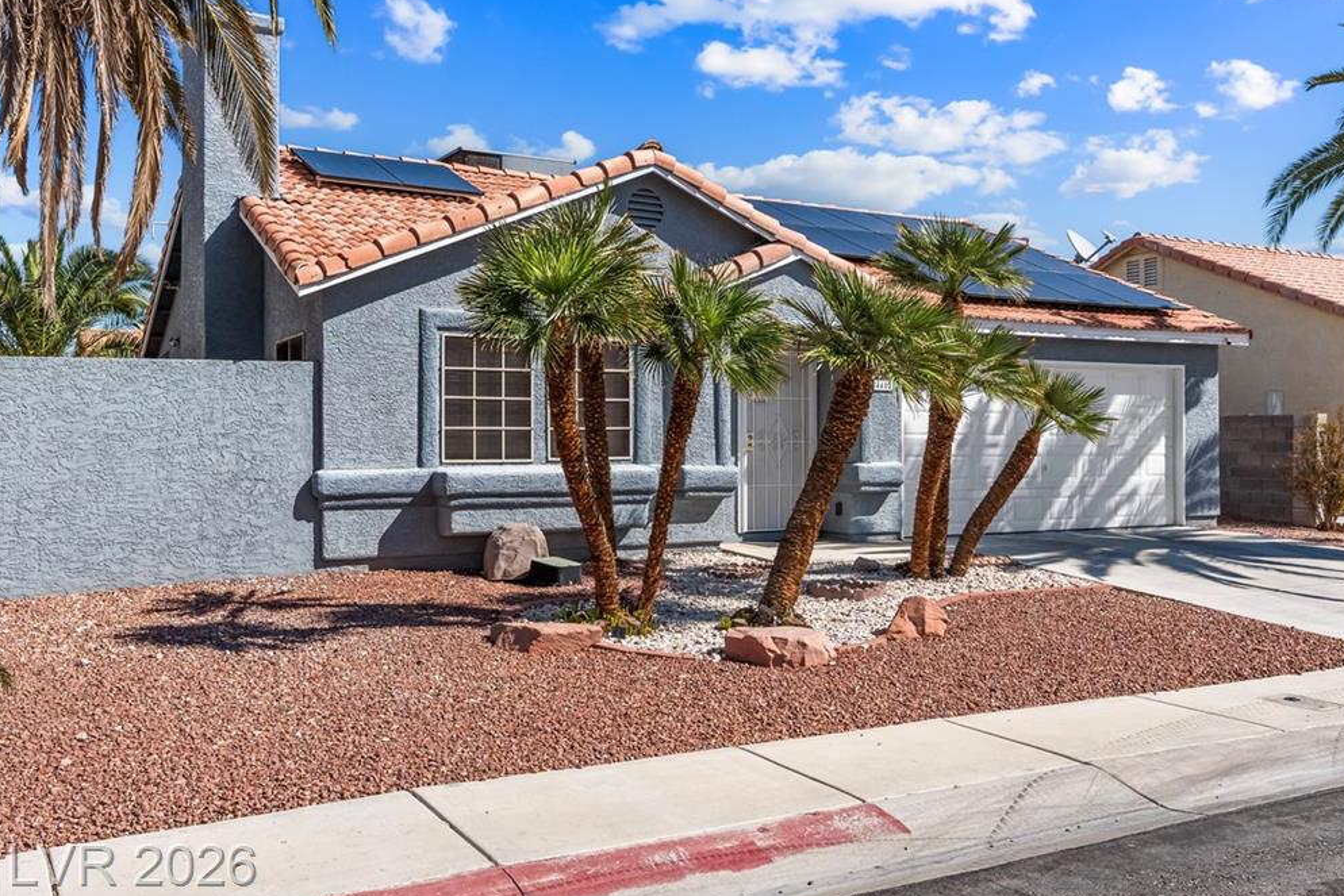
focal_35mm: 34
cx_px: 688
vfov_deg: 38.9
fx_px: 1269
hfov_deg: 55.8
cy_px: 444
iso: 400
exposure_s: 1/8000
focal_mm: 22
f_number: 8
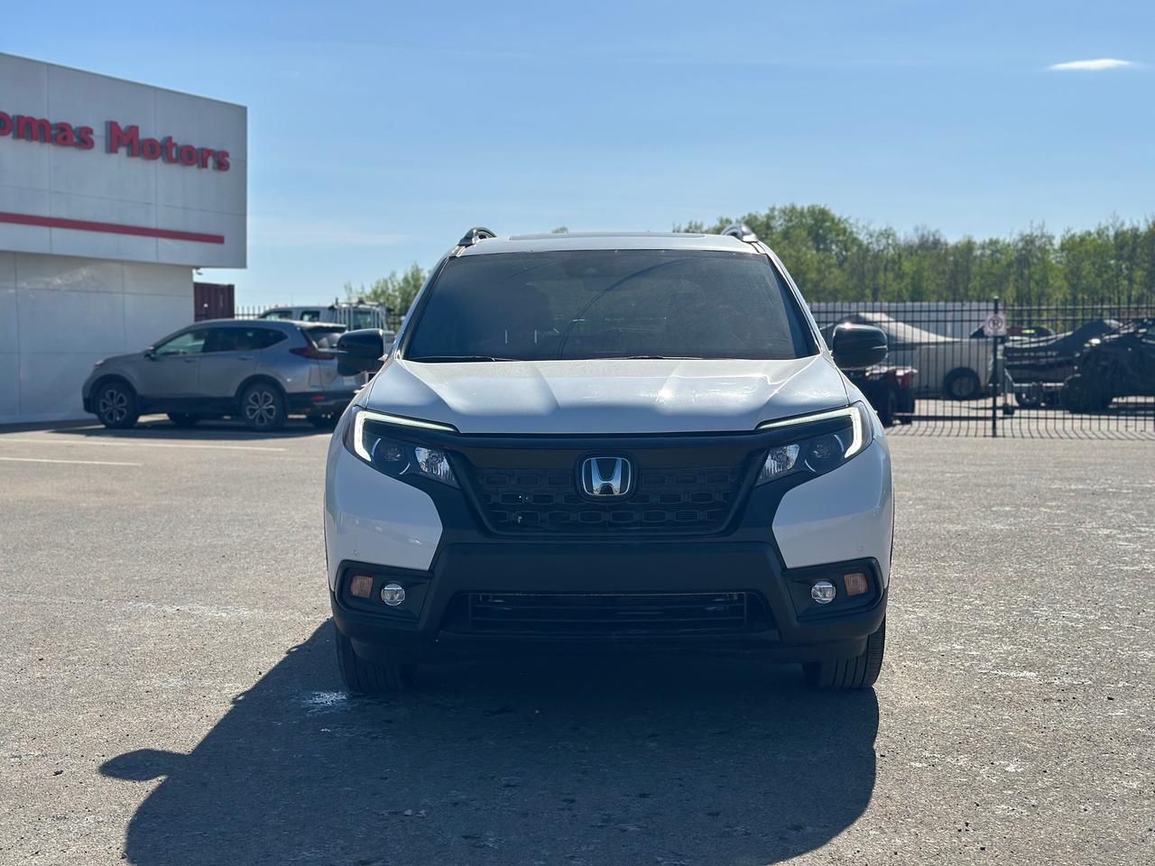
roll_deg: +0.8
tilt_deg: -2.5
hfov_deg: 39.7
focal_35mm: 48
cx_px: 578
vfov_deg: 30.3
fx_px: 1602
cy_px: 433
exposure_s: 1/10870
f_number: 1.78
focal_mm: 6.86
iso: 100
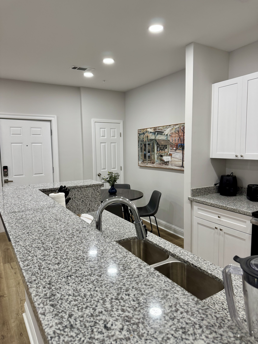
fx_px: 239
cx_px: 129
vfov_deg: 71.6
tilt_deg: -6.0
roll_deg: -0.1
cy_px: 172
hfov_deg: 56.8
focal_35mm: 24
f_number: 1.78
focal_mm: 6.76
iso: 160
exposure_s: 1/120
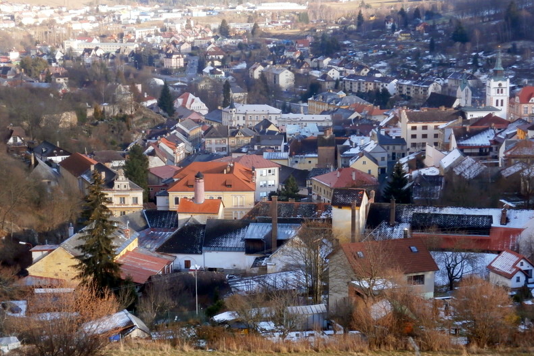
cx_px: 270
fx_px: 1142
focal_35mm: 77
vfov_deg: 17.7
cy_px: 180
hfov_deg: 26.3
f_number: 4.4
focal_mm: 13
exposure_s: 1/125
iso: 80
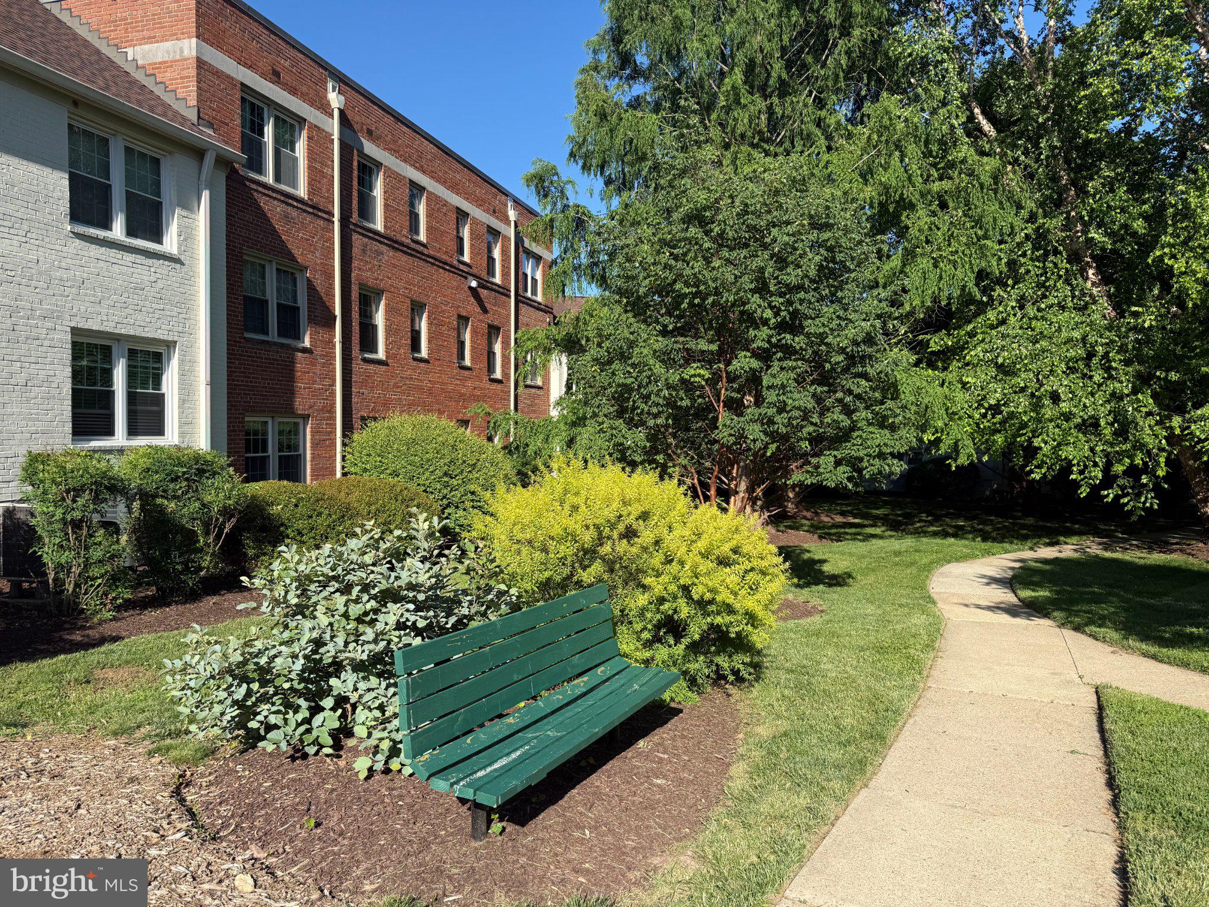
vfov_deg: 56.8
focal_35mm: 24
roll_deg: +0.5
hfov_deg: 71.6
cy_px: 454
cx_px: 604
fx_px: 838
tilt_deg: -0.4
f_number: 1.78
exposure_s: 1/2525
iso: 80
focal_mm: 6.76
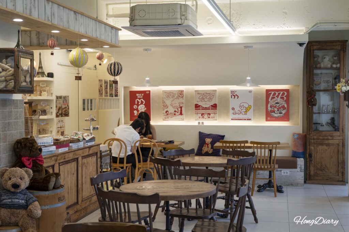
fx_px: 475
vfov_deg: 27.5
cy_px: 116
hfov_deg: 40.3
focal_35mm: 49
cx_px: 174
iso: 800
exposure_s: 1/160
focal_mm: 49
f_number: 5.6
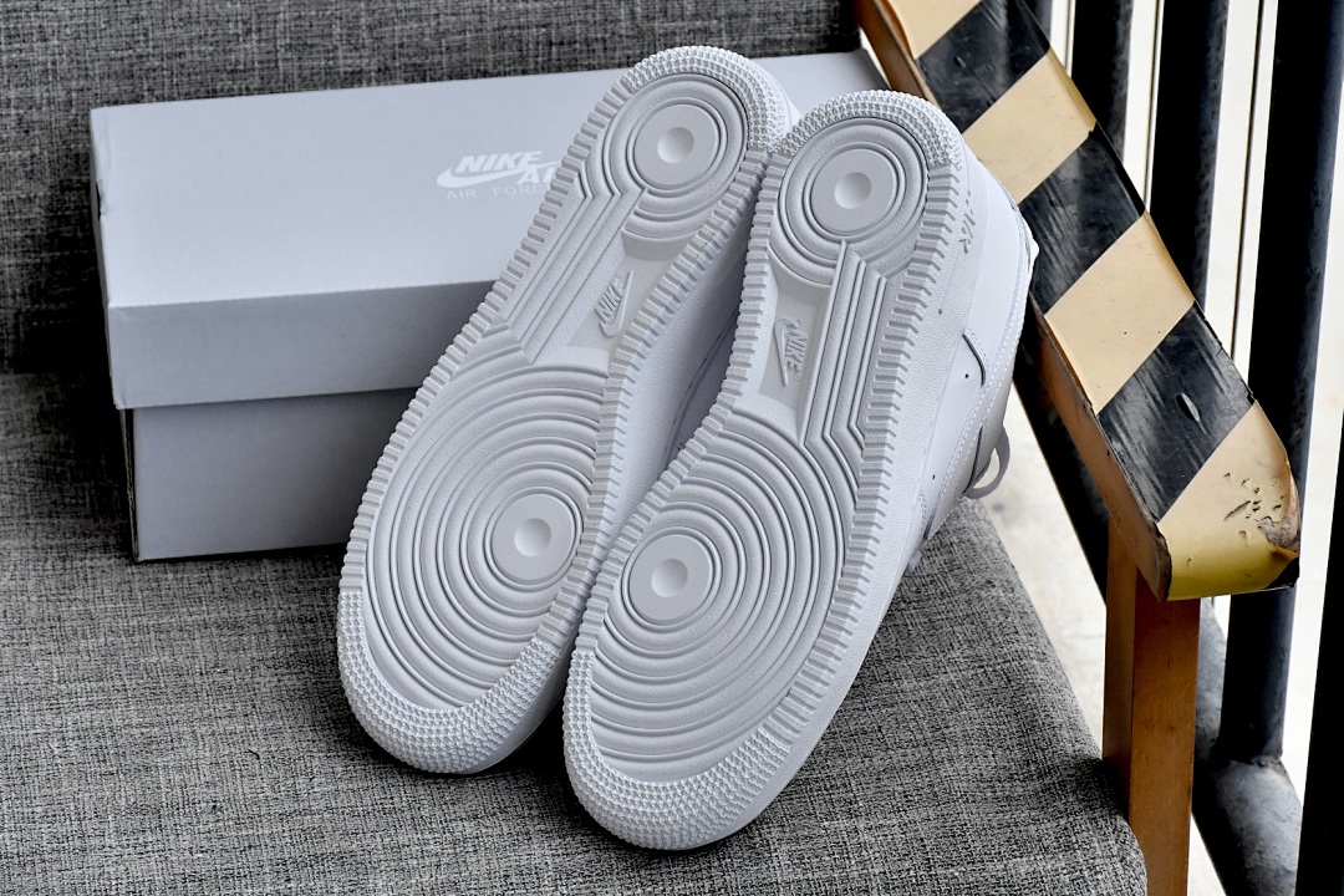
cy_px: 448
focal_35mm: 120
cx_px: 672
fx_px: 4480
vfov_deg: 11.4
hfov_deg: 17.1
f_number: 10
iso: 1600
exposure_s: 1/125
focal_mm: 80
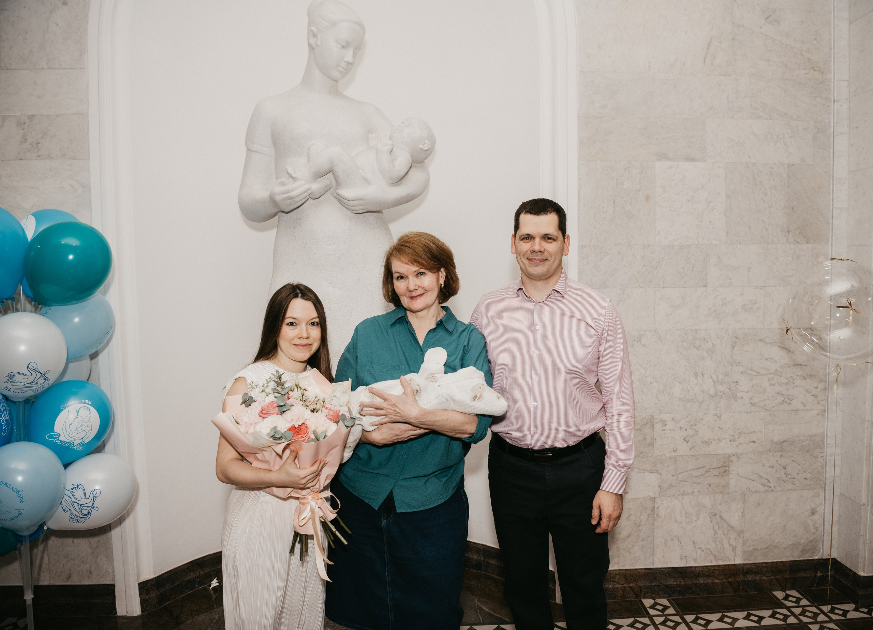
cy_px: 315
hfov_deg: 69.4
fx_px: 630
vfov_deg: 53.1
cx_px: 472
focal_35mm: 25
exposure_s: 1/160
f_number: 4
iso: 400
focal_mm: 24
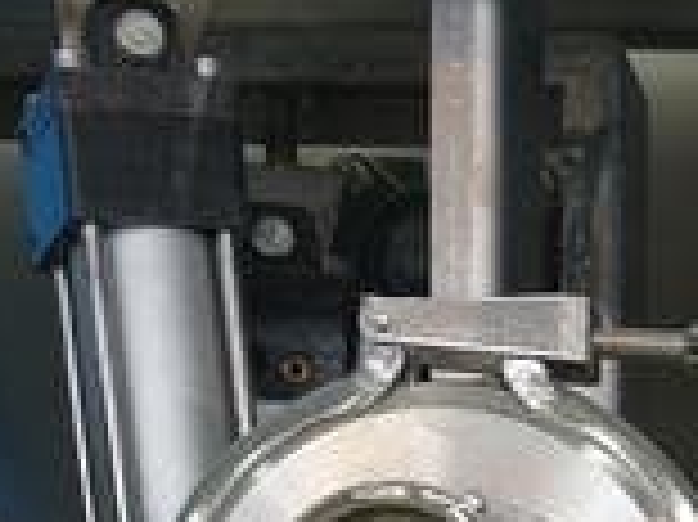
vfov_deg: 7.6
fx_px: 3586
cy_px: 1368
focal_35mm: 178
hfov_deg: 10.5
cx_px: 1238
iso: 125
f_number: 1.88
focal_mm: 5.56
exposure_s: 1/80.1
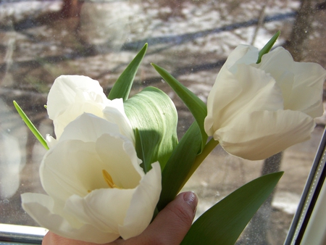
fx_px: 518
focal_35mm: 55
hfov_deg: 34.9
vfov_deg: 26.6
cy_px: 122
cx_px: 163
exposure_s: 1/500
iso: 67
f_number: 3.2
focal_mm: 9.36
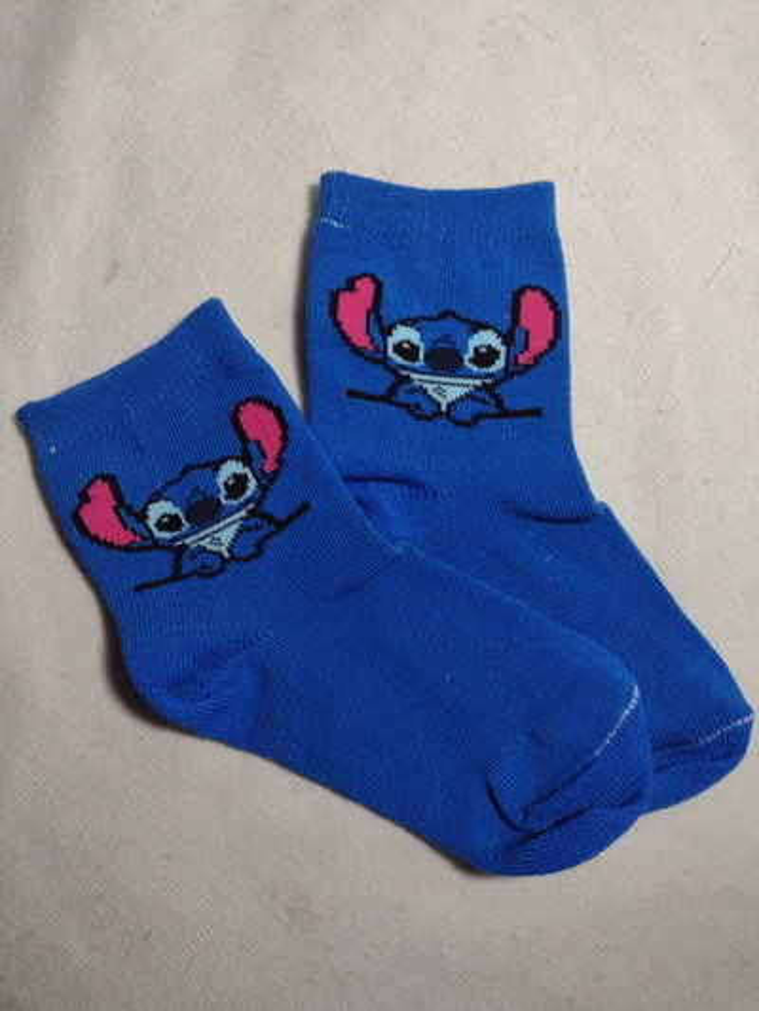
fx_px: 789
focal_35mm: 27
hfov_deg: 51.4
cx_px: 380
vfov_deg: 65.3
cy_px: 506
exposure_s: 1/50
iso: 221
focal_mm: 4.71
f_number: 1.7
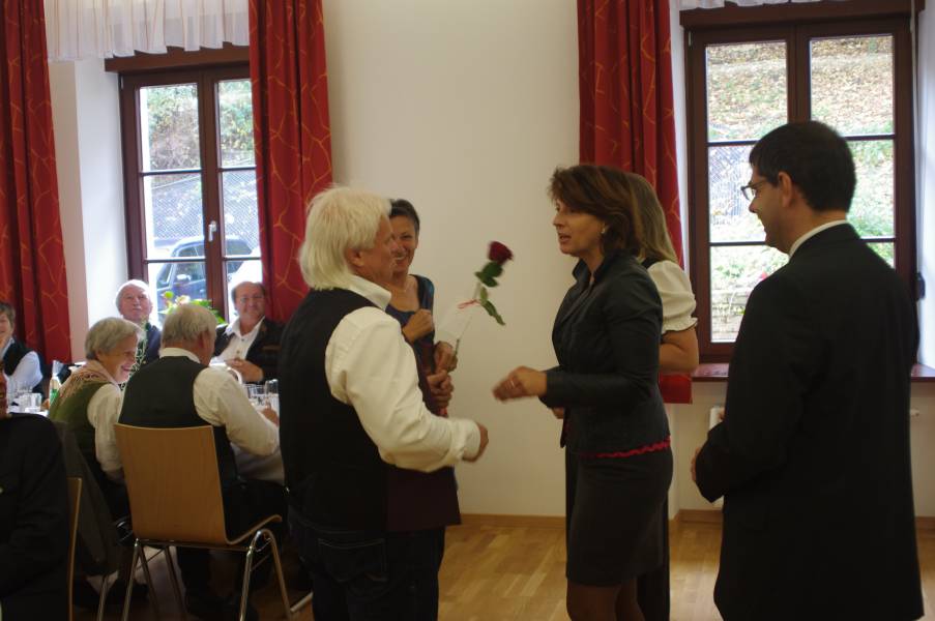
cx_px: 468
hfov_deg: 46.4
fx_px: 1090
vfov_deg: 31.8
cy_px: 310
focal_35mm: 42
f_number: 4
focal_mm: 28
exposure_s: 1/60
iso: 800
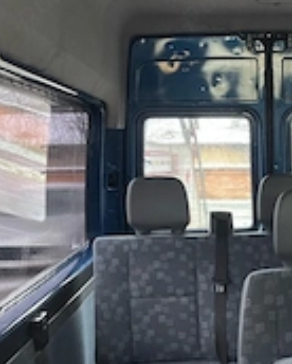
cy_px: 330
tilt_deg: -14.5
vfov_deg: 30.5
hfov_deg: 24.7
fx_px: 636
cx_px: 290
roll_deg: +1.7
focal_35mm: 59
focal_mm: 4.2
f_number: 1.6
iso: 640
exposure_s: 1/33
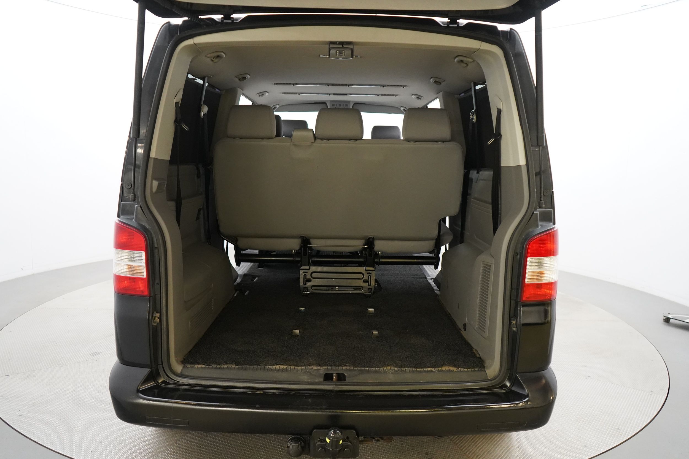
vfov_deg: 46.4
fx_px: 536
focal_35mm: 28
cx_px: 344
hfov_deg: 65.5
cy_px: 230
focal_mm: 28
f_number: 3.5
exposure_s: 1/160
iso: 6400
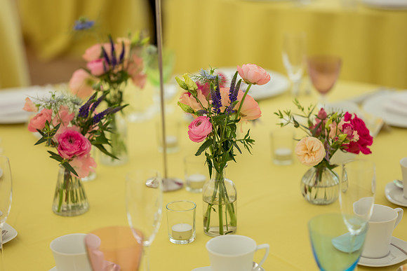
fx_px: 962
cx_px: 204
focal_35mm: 85
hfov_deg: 23.9
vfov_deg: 16.1
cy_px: 136
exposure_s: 1/500
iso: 500
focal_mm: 85
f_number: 1.8
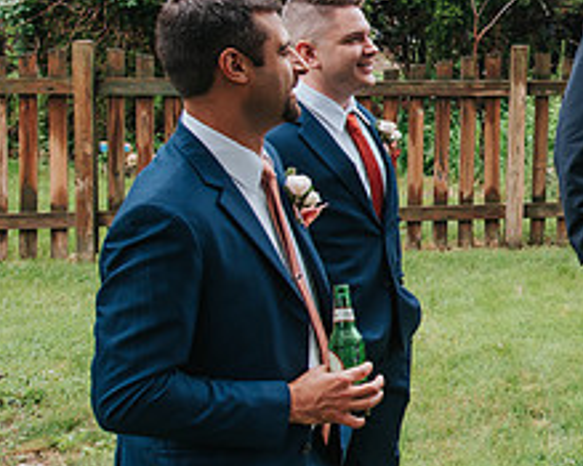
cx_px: 729
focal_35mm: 87
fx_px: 1500
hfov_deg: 20.4
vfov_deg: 17.6
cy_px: 198
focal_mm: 35
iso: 400
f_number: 6.3
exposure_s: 1/160
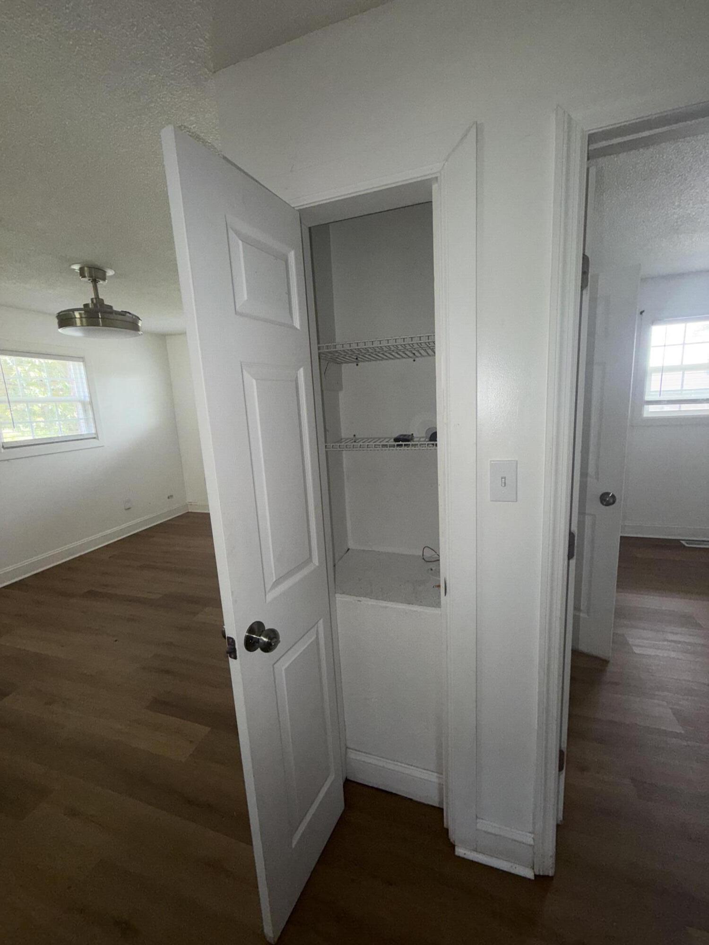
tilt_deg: -10.7
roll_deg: +3.0
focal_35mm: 14
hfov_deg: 85.7
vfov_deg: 102.1
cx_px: 354
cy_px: 472
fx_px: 382
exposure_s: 1/83
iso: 64
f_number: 2.2
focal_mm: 2.22
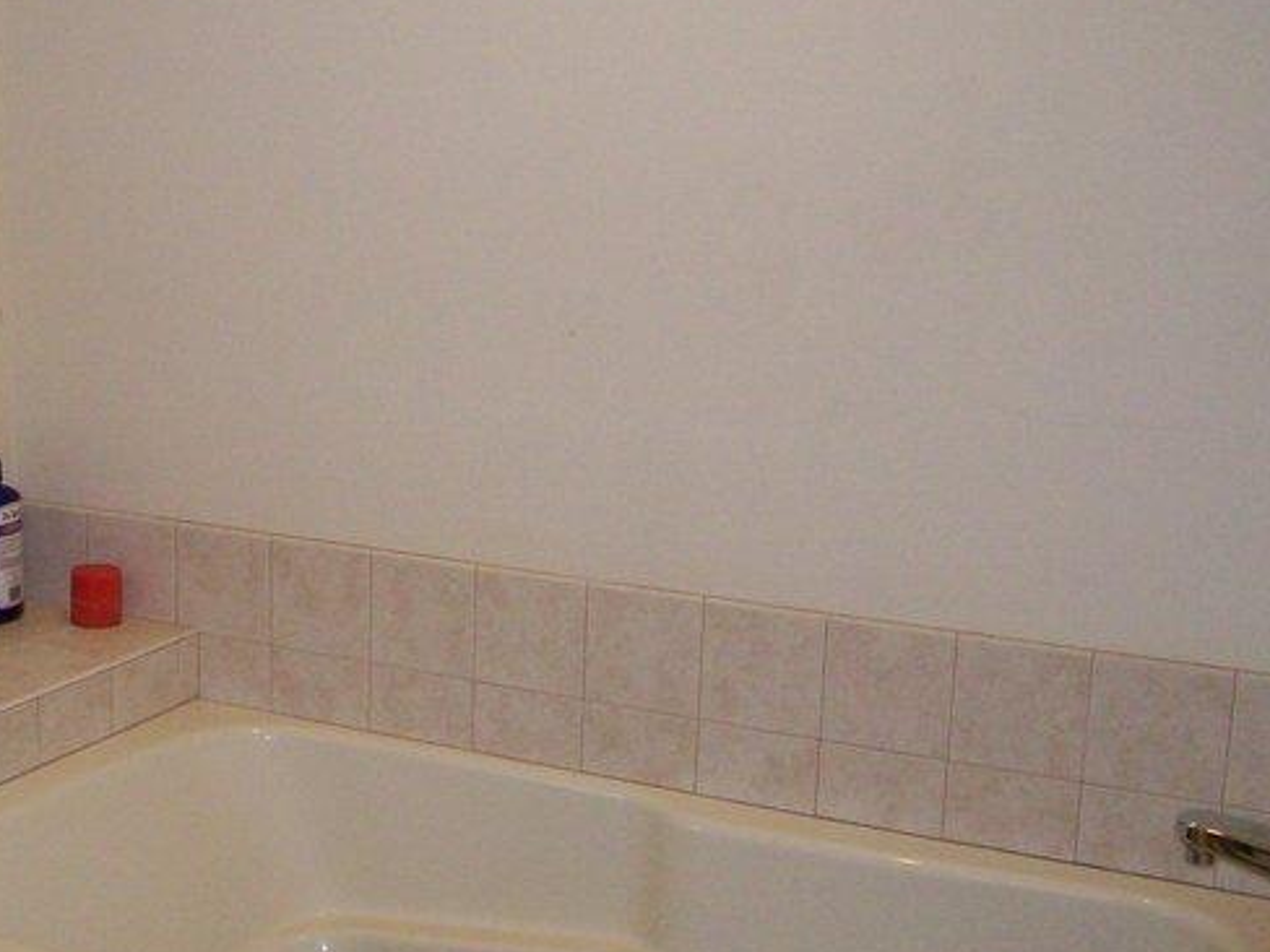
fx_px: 2165
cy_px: 455
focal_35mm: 59
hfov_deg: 31.9
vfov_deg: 24.8
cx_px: 273
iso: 200
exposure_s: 1/64
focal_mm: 6
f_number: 2.7
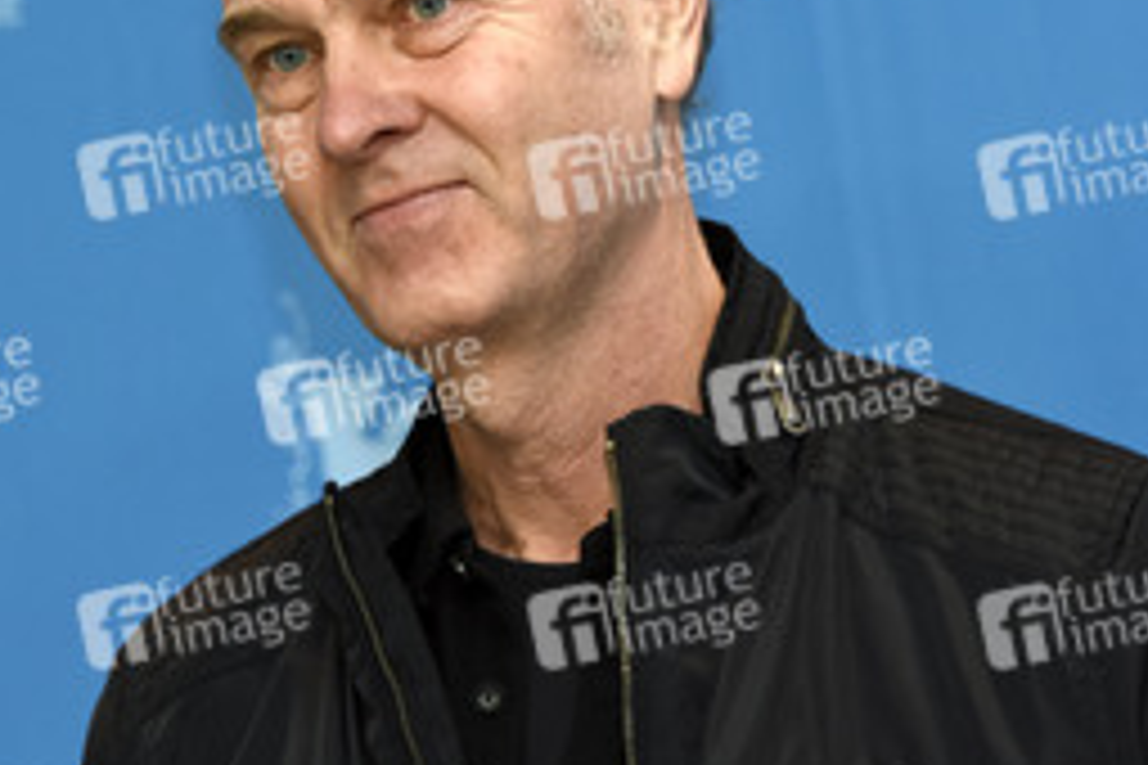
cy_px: 279
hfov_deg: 6.4
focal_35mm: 323
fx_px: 10299
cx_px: 254
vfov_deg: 4.3
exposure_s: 1/320
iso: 800
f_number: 3.2
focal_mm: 122
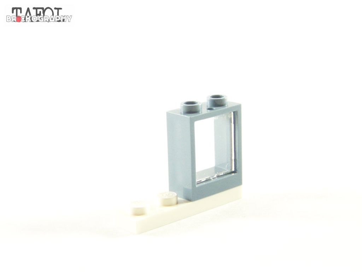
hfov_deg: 23.8
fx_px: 858
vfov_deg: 18.0
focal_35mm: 82
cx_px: 181
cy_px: 136
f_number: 3.2
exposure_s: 1/45
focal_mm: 13.7
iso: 400
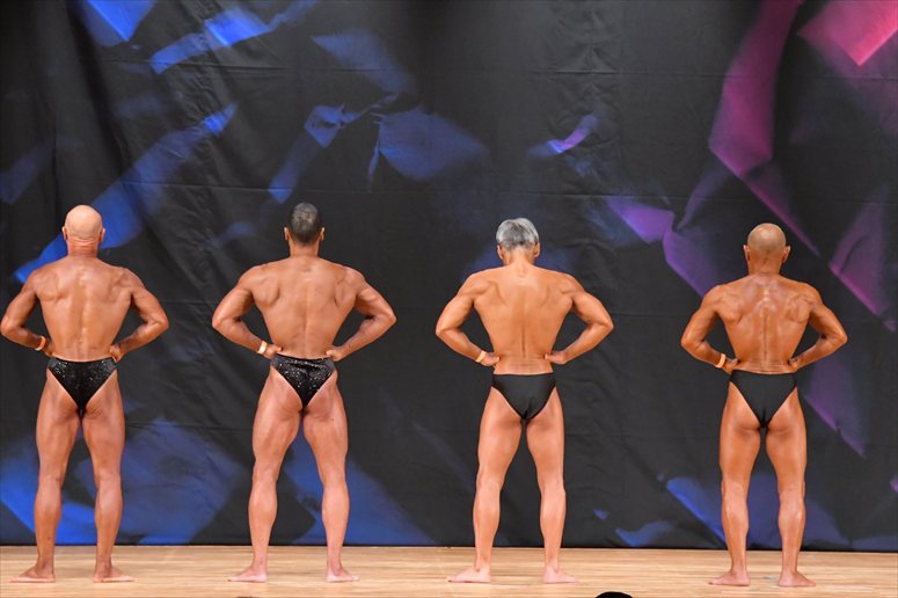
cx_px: 449
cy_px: 299
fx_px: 5036
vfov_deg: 6.8
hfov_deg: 10.2
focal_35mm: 202
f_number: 5.6
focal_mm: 135
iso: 7200
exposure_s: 1/400
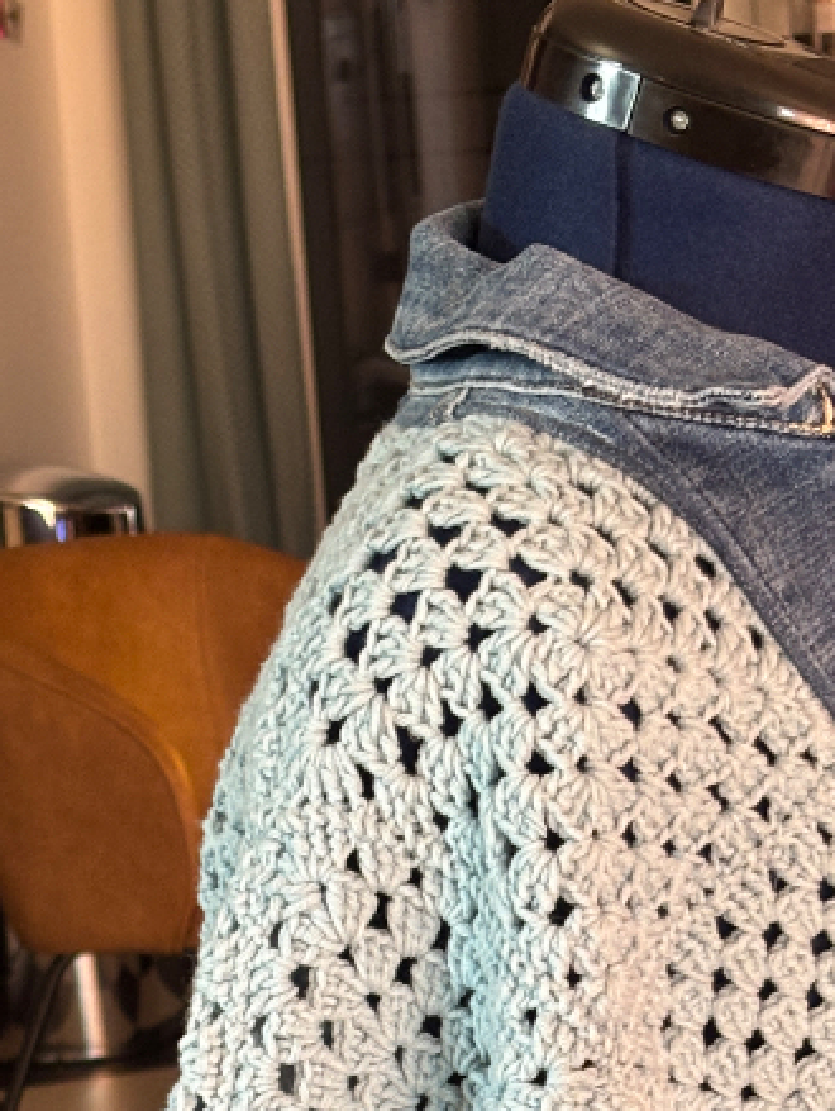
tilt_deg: -13.8
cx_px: 509
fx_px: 4560
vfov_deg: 13.7
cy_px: 1151
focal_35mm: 142
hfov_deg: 10.5
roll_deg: +3.7
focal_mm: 5.96
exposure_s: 1/40
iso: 200
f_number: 1.6
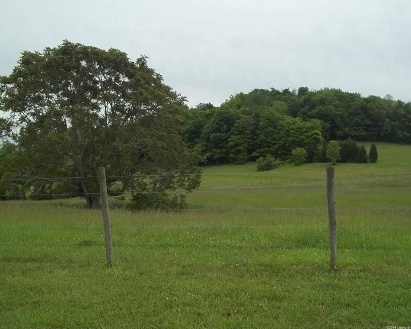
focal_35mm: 41
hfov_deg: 44.8
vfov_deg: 36.5
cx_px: 217
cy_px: 164
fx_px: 499
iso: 64
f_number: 3.2
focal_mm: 7.1
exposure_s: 1/500
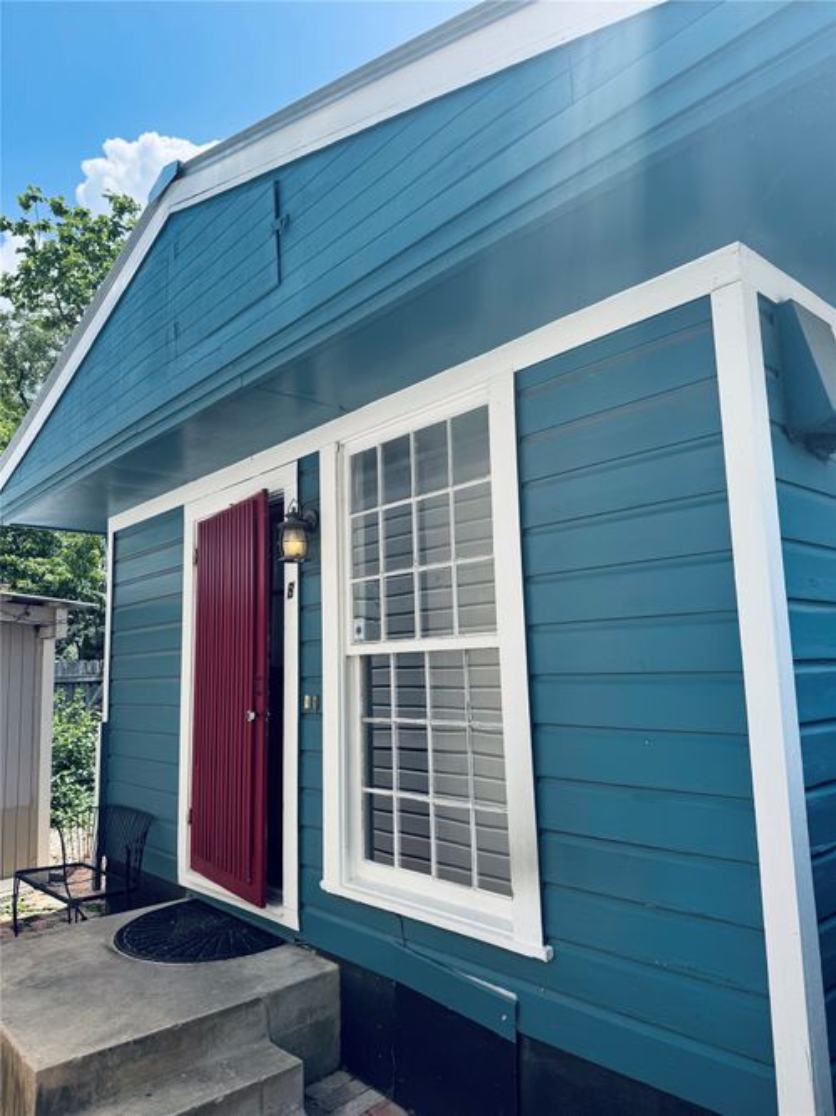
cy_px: 558
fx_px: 773
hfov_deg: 56.8
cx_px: 418
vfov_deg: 71.6
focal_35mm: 24
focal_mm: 6.76
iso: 80
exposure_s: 1/2174
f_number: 1.78
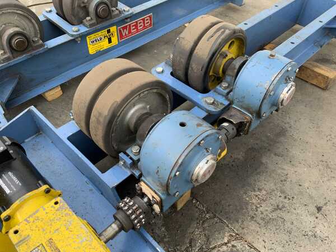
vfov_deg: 48.2
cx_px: 168
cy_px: 126
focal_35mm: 29
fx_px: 281
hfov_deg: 61.7
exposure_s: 1/181
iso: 16
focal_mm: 3
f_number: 1.8
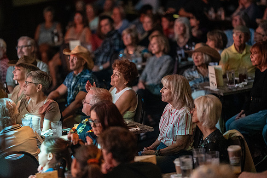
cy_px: 89
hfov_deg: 15.2
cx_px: 134
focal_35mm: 135
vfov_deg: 10.2
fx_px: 1001
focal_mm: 135
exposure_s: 1/320
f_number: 1.8
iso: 4000
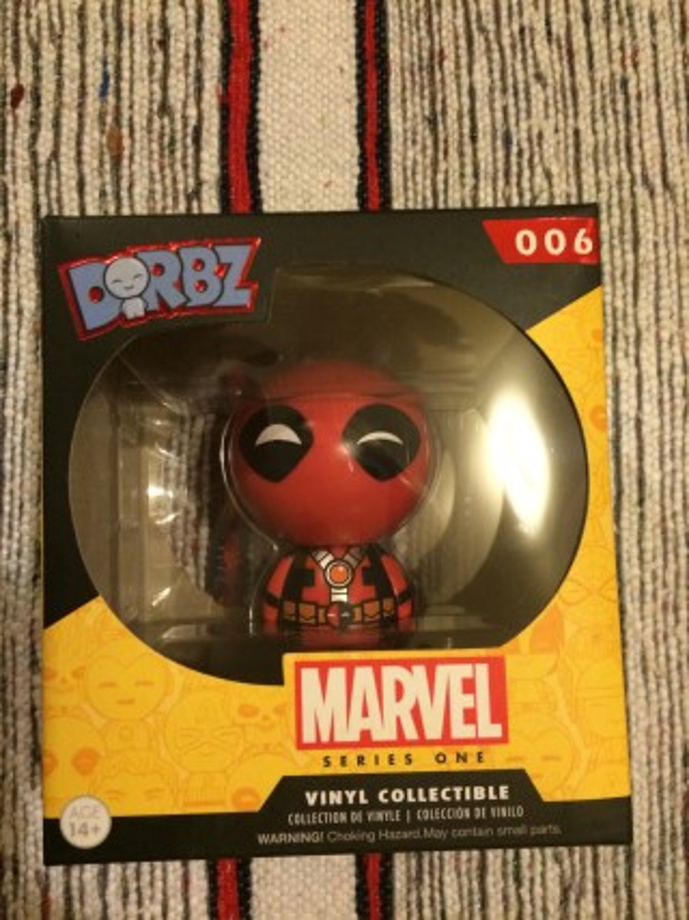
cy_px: 460
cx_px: 344
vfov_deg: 61.7
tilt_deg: -85.4
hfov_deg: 48.2
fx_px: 770
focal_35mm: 29
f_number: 2.2
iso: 320
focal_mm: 4.15
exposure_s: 1/17
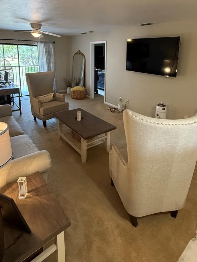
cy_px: 85
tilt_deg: -9.6
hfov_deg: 60.9
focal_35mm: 22
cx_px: 109
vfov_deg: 73.8
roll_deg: -2.0
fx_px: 167
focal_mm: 2.22
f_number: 2.2
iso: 400
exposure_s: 1/60
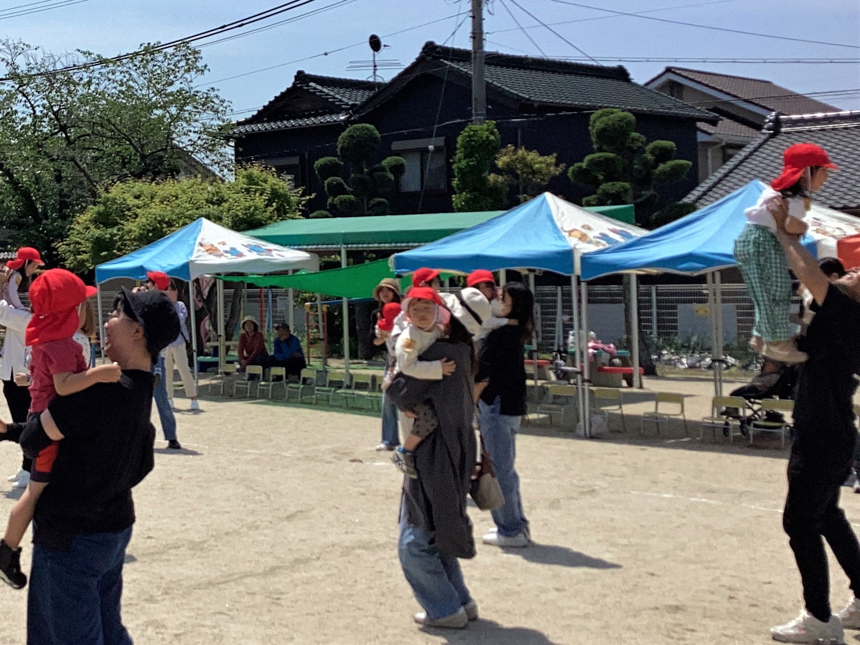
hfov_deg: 58.3
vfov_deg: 45.4
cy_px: 322
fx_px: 770
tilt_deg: +1.1
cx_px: 430
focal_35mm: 31
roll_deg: -0.8
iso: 25
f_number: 2.4
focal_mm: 3.3
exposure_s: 1/2717
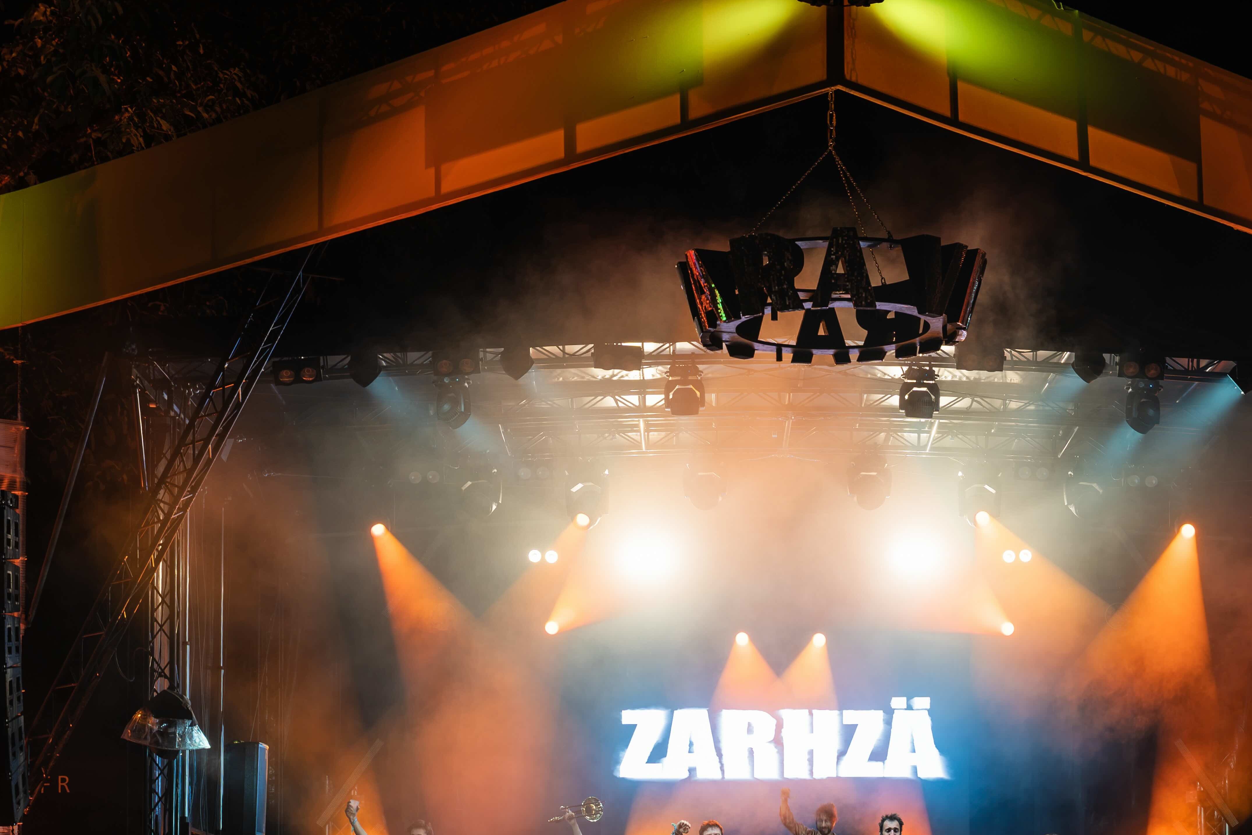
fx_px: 2886
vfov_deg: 16.4
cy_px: 598
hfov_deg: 24.3
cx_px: 861
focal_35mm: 83
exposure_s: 1/50
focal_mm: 51
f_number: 4.5
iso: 200
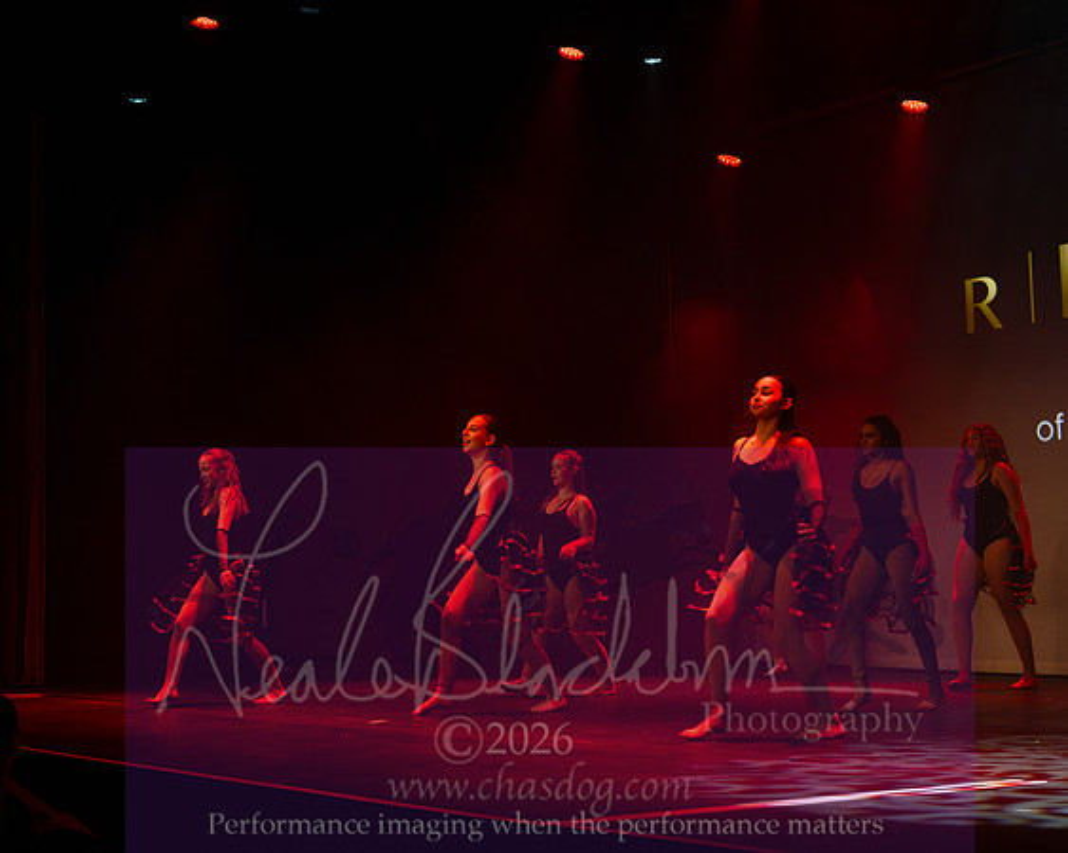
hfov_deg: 33.3
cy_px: 426
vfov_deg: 27.0
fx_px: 1780
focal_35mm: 56
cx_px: 461
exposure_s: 1/200
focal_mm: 50
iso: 4000
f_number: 5
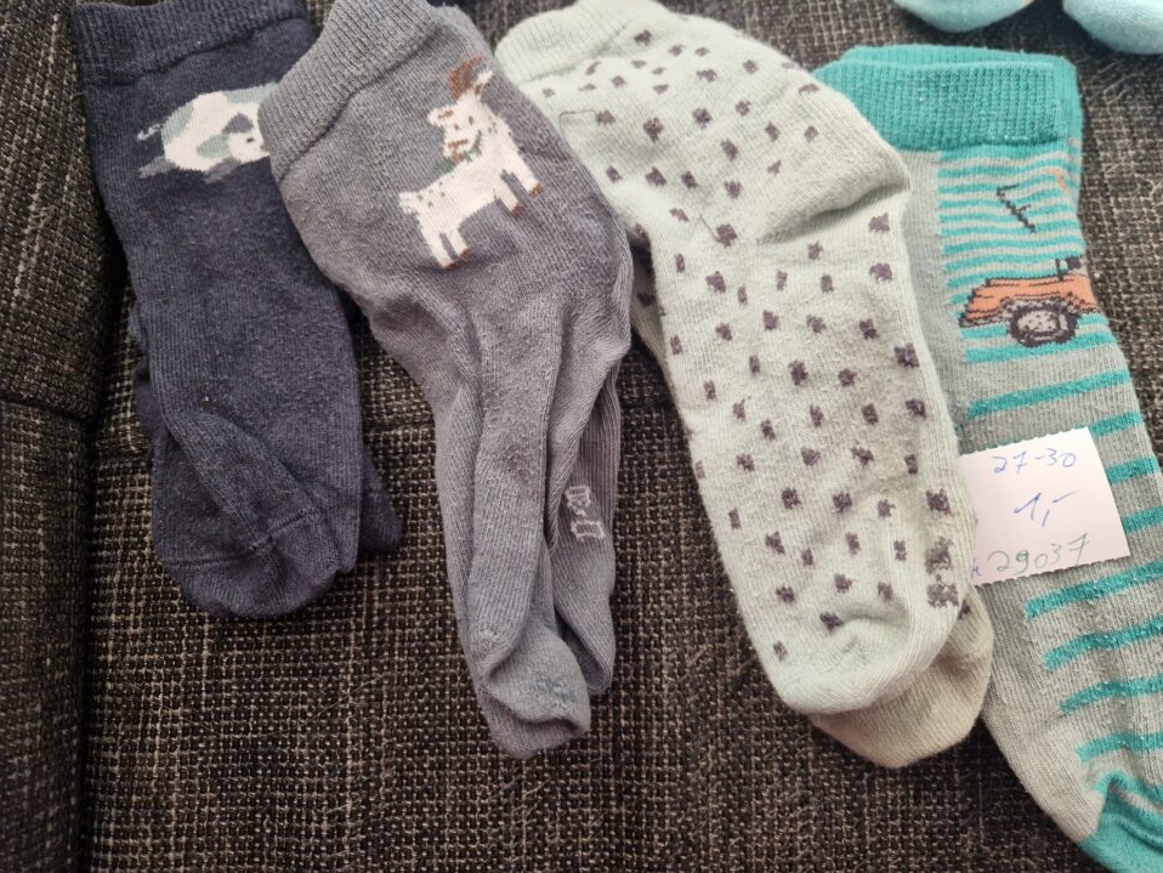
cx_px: 594
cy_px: 419
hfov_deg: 71.6
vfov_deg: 56.8
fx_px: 807
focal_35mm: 24
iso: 80
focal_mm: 5.4
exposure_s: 1/100
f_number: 1.8
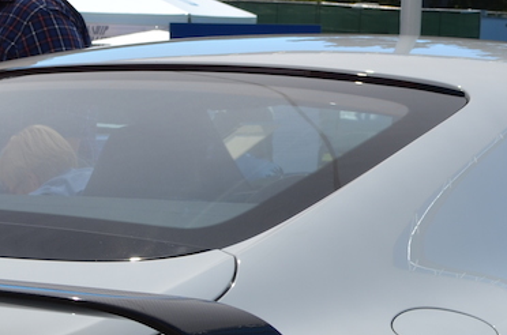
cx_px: 98
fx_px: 1742
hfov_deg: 16.4
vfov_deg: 10.6
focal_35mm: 124
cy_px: 486
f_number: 8
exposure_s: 1/320
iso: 100
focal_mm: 24
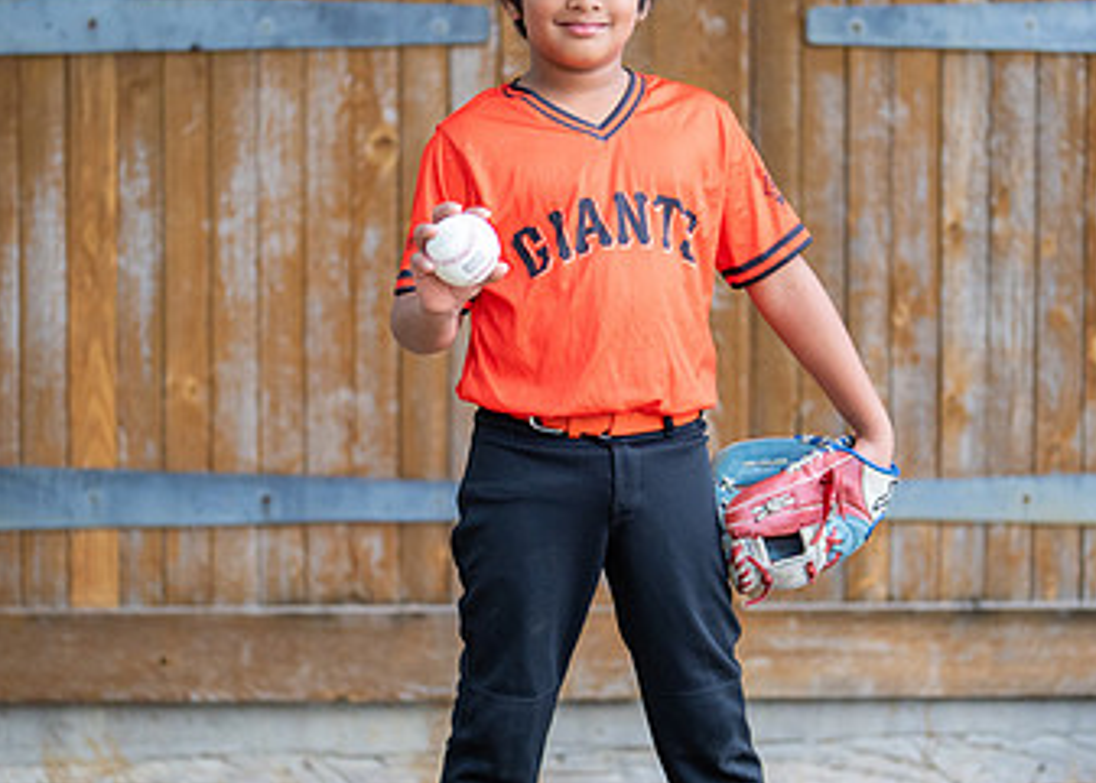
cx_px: 587
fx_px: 3394
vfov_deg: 13.2
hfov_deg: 18.3
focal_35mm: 109
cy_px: 391
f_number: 1.2
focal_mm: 50
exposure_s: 1/640
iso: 500
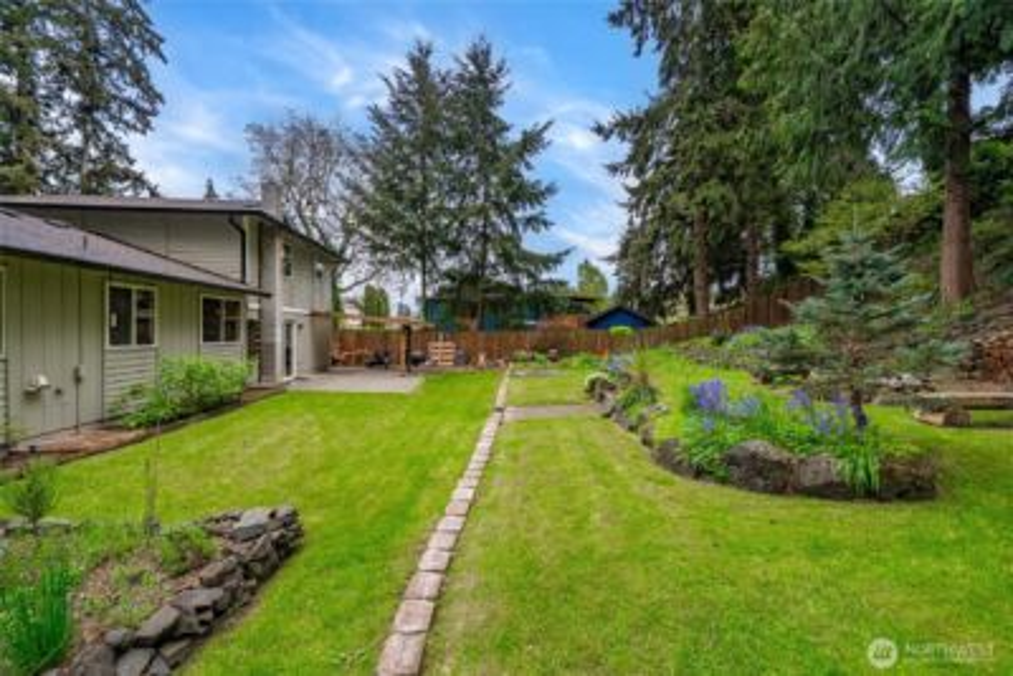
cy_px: 338
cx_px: 506
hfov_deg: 100.4
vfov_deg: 77.4
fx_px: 422
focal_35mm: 15
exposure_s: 1/80
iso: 80
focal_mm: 15
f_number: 7.1
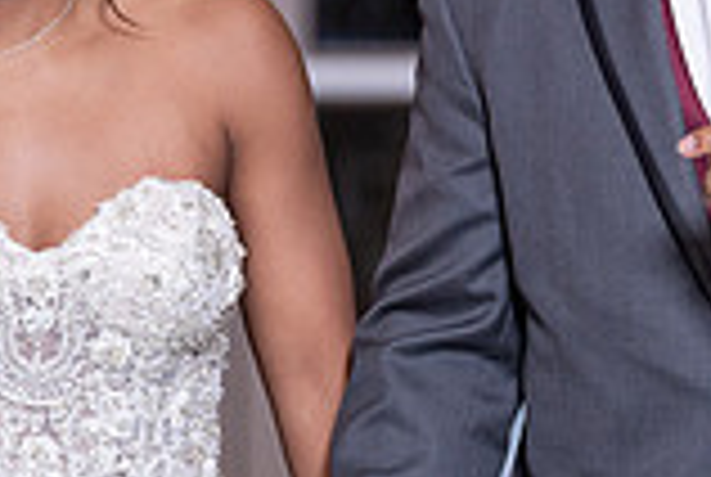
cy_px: -24
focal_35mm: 598
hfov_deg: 3.4
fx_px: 11833
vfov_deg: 2.3
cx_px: 626
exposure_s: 1/200
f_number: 4
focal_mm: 142
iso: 800
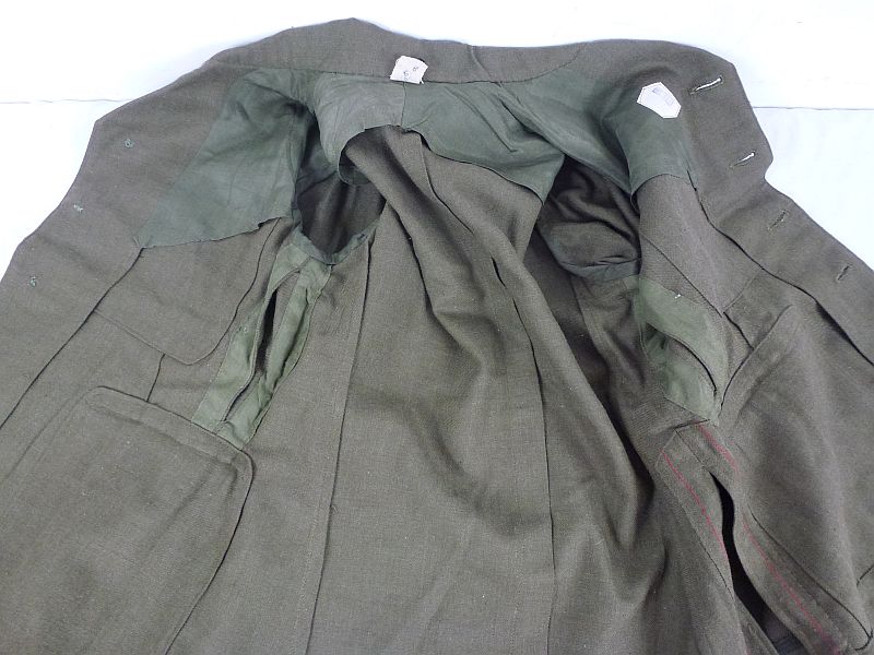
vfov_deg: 56.8
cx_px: 437
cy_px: 328
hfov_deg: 71.6
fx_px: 606
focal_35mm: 24
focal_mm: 4.3
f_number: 3.3
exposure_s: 1/60
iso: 320
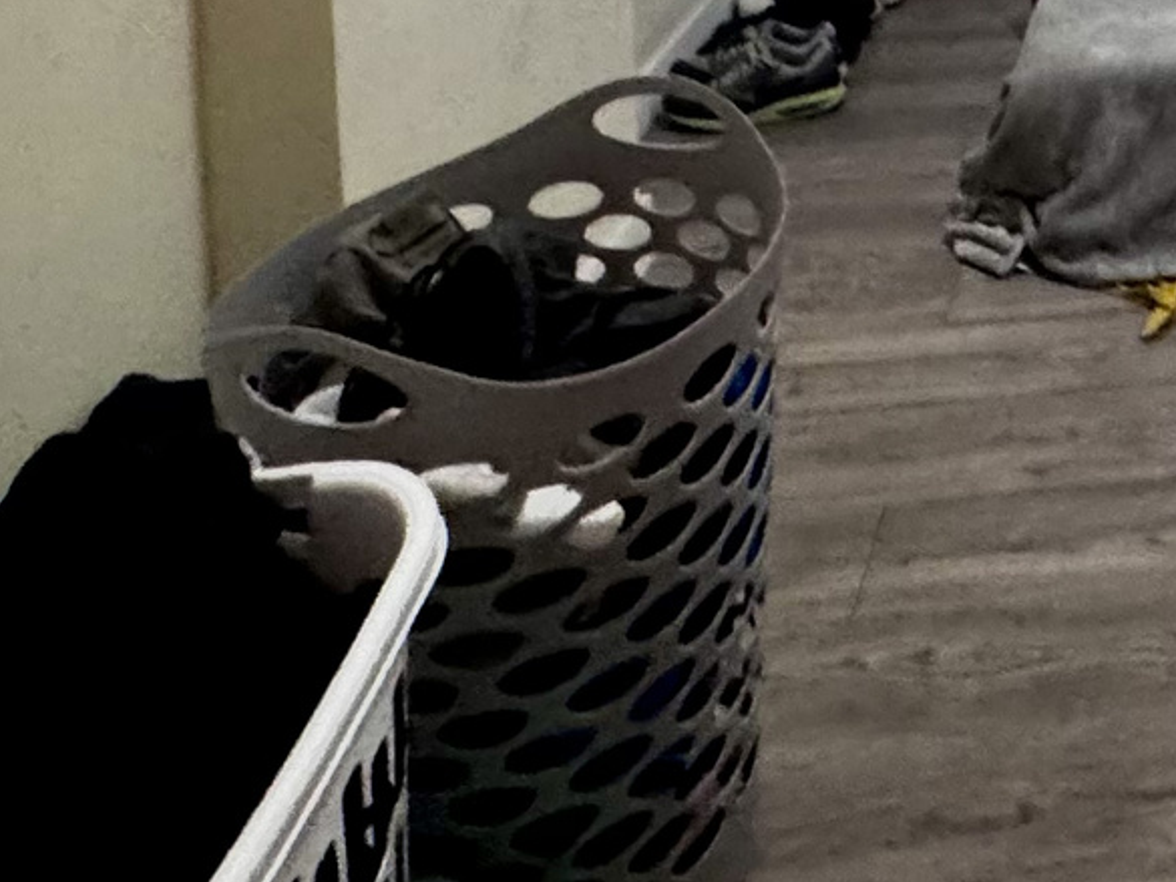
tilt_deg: -5.3
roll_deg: -0.2
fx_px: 1665
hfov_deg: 31.6
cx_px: 1457
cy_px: -462
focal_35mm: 49
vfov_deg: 23.4
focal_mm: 2.22
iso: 400
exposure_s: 1/60
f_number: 2.2
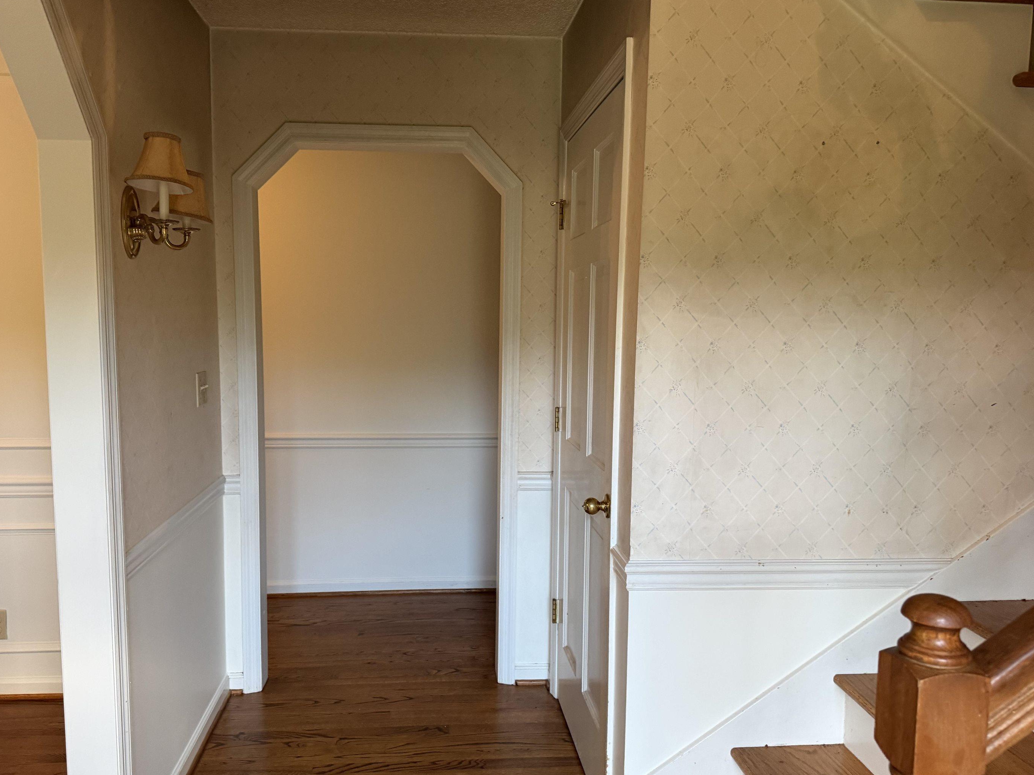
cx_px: 488
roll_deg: -0.3
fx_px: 806
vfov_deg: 51.3
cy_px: 409
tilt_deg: -7.3
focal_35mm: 27
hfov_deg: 65.3
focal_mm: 6.76
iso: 320
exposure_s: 1/60
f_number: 1.78
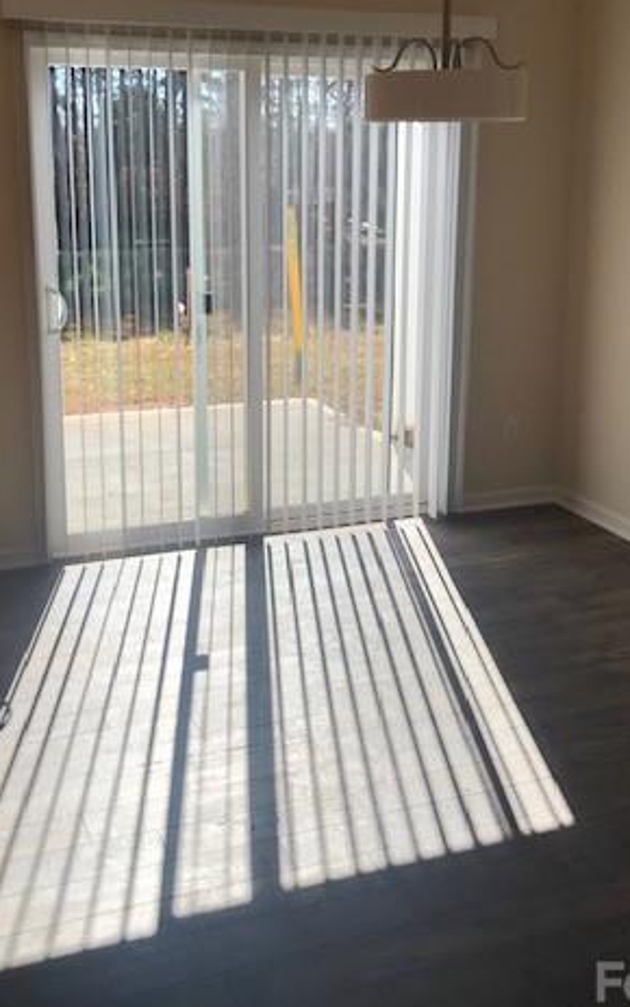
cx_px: 291
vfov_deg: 48.0
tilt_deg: -12.1
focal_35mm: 41
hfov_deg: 31.3
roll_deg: -0.4
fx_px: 1125
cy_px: 413
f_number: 1.8
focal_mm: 3.99
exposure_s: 1/827
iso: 20
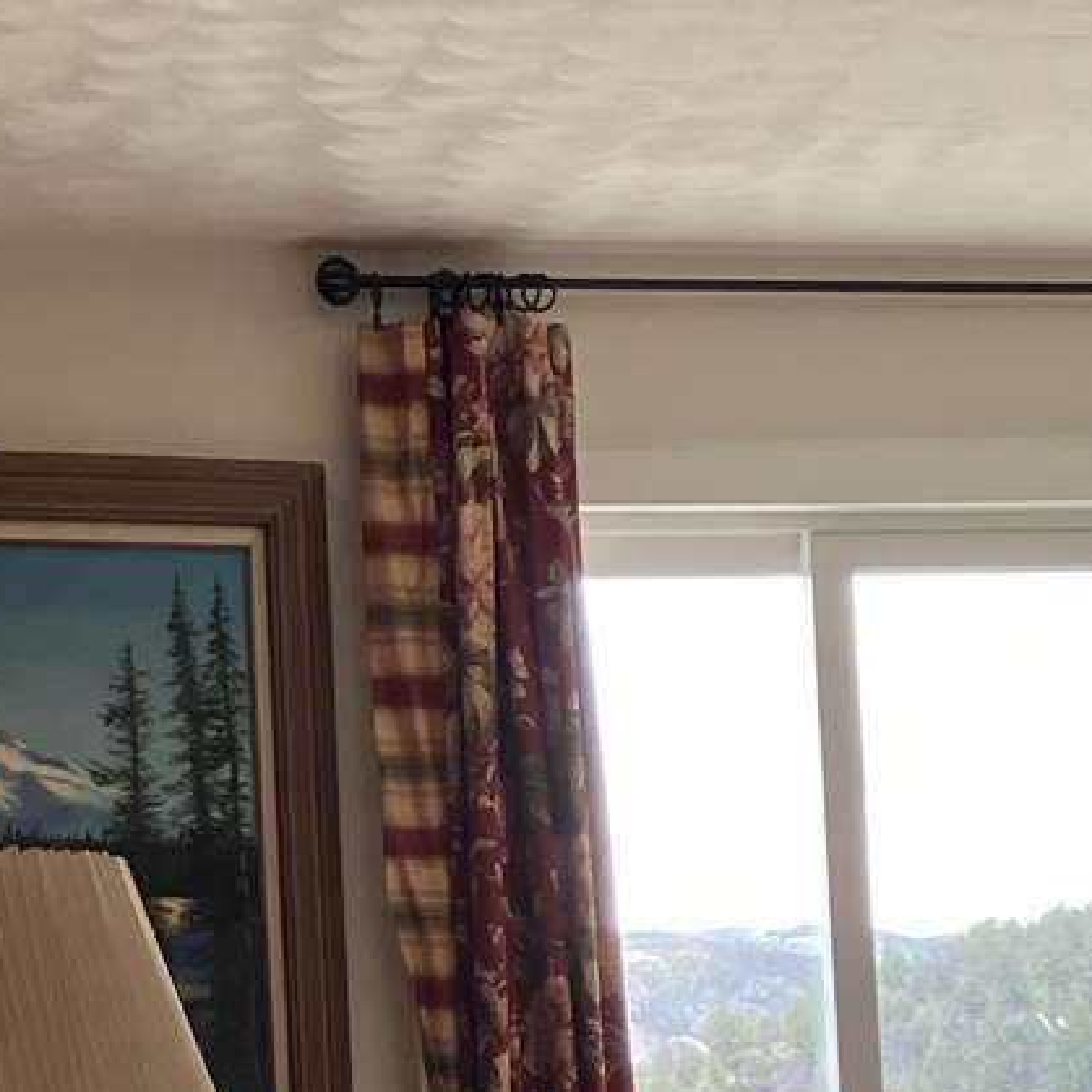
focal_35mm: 121
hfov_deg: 14.2
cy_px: 1626
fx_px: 4319
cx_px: 1048
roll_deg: +3.3
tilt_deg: -8.1
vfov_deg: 13.6
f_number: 1.8
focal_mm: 3.99
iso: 64
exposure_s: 1/121
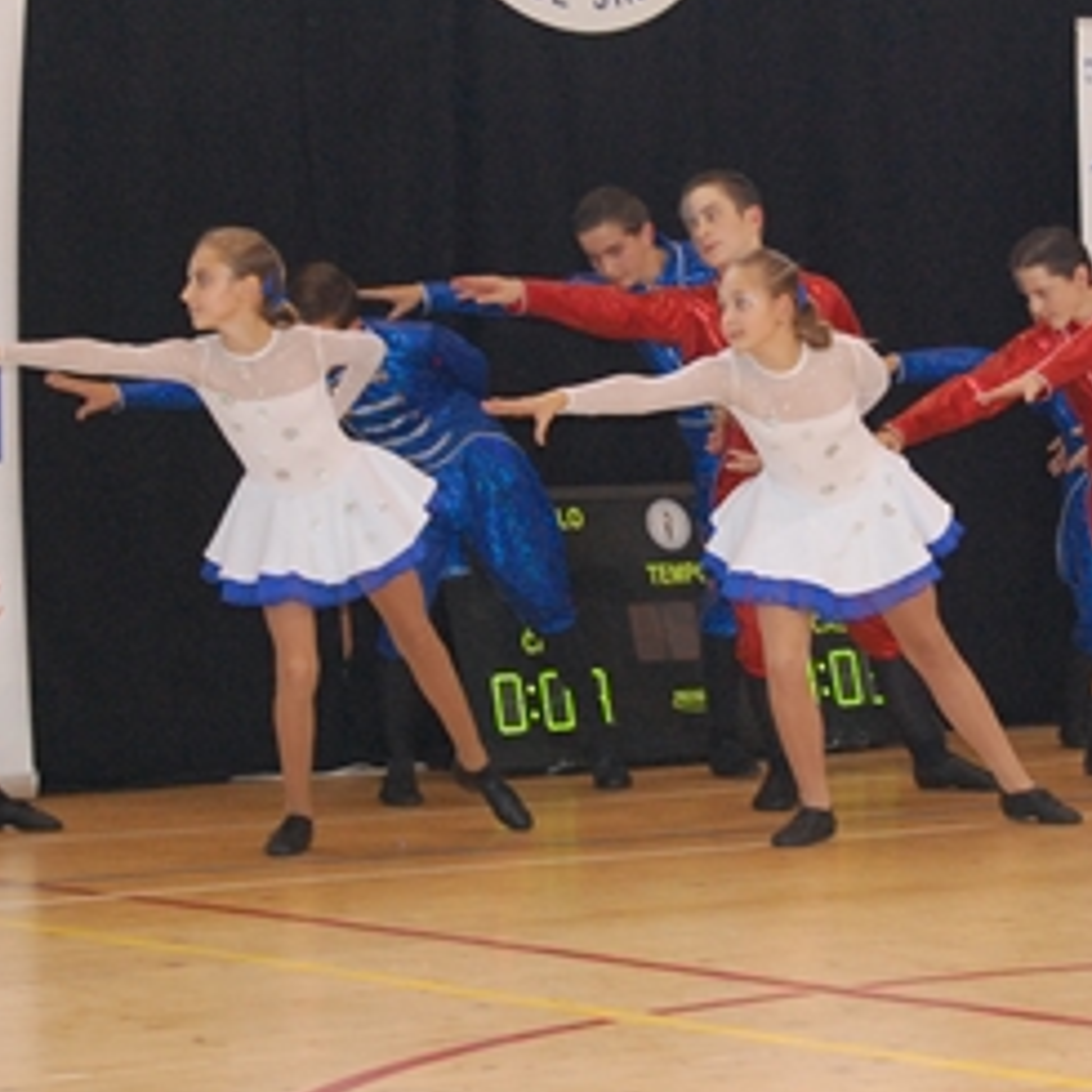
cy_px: 428
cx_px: 833
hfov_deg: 13.4
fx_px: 4640
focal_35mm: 130
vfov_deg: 13.4
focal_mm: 50
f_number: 5.6
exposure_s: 1/60
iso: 1600
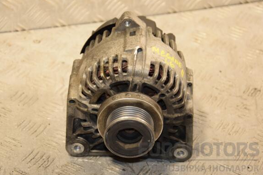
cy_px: 88
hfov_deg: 19.6
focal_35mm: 104
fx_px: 760
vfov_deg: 13.2
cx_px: 130
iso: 800
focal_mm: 66
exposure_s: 1/160
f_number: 5.3
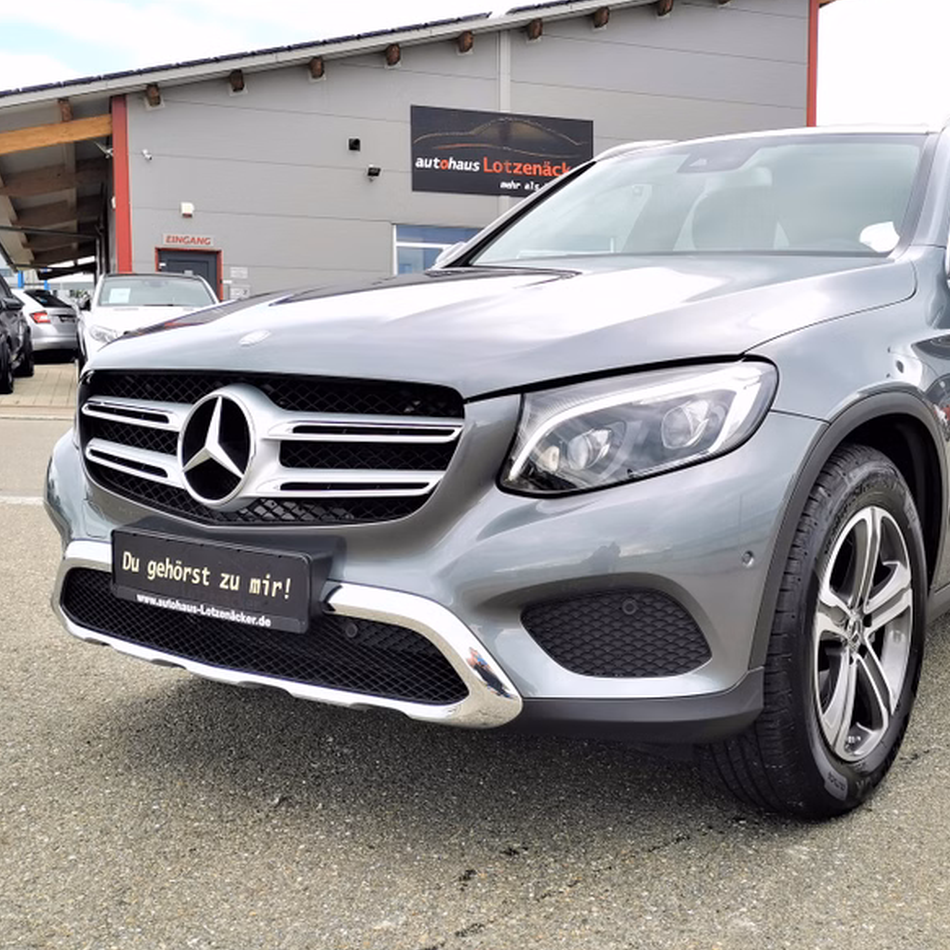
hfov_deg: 41.6
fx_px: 1242
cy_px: 466
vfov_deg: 41.9
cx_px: 595
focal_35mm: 40
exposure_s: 1/876
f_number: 1.8
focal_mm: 5.58
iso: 50
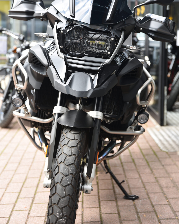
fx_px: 464
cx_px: 90
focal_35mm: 70
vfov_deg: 27.1
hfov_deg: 21.9
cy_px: 92
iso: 100
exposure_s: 1/60
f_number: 3.2
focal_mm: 62
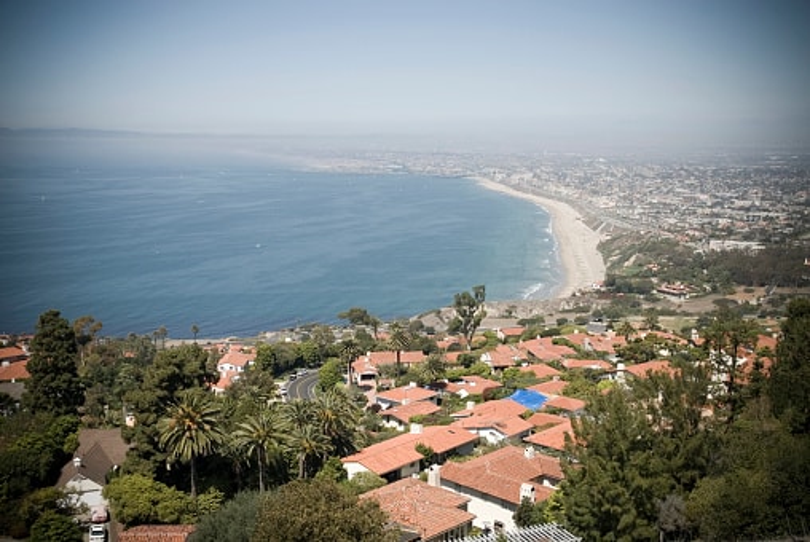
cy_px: 271
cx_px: 405
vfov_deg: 33.1
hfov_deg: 47.9
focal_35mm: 40
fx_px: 912
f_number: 4
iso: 100
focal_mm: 27
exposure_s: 1/800
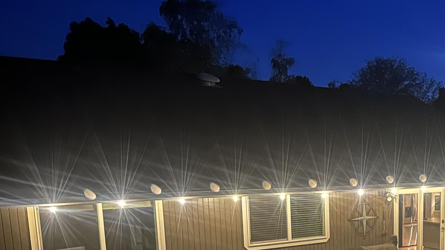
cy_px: 279
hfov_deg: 37.5
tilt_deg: -11.8
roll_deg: -0.7
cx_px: 413
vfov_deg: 22.1
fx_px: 602
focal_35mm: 51
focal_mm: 6.86
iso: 2500
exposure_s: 1/9
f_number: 1.78
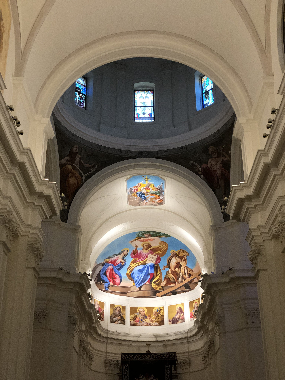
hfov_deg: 28.0
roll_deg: +0.6
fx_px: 571
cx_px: 142
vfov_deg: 36.8
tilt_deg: +25.6
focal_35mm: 52
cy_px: 190
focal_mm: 6
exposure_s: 1/33
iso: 125
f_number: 2.4
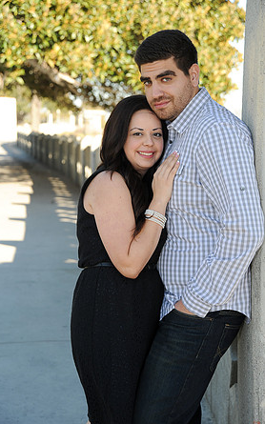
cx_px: 123
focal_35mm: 68
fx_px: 786
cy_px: 212
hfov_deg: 19.1
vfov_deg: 30.2
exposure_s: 1/200
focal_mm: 66
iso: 200
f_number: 7.1
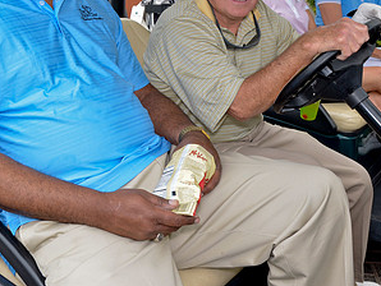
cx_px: 133
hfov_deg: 34.1
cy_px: 42
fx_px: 617
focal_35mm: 56
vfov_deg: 25.5
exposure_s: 1/200
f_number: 7.1
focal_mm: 20
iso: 200
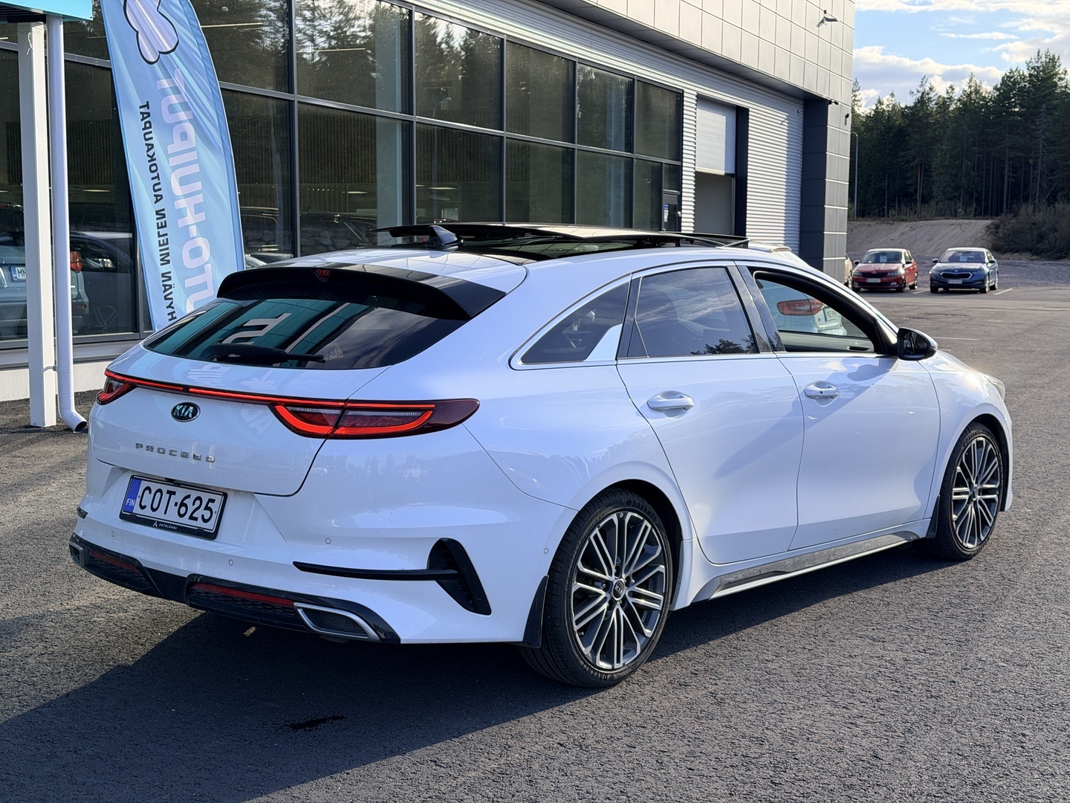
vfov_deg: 30.3
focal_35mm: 48
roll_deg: -0.1
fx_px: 1484
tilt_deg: -6.3
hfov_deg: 39.7
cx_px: 535
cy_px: 402
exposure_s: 1/1715
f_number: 1.78
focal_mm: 6.76
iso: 80
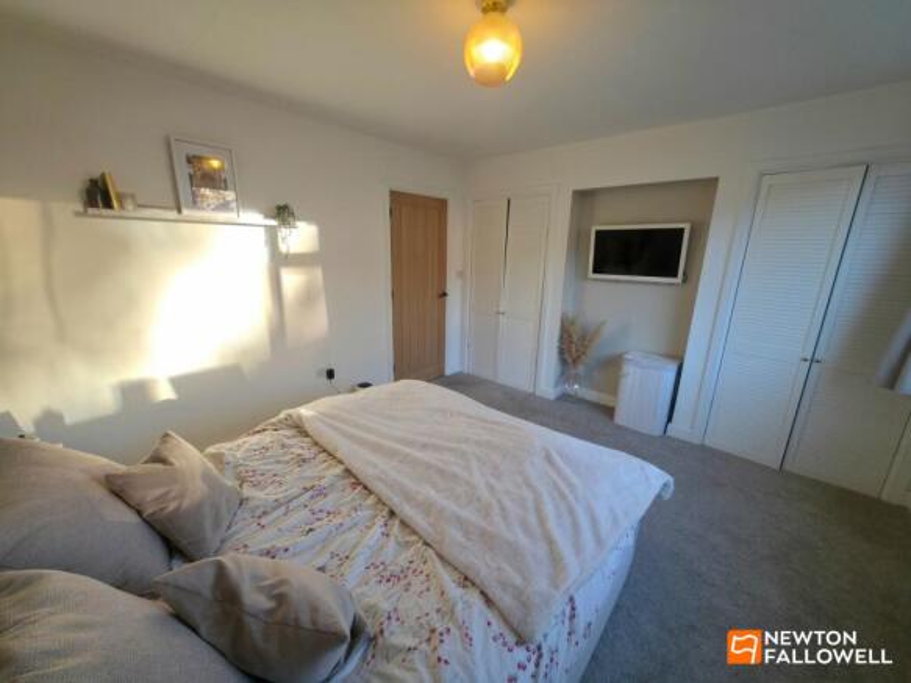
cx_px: 456
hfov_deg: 106.2
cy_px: 342
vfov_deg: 89.9
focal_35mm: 13
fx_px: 342
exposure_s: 1/101
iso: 40
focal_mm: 2.2
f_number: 1.9
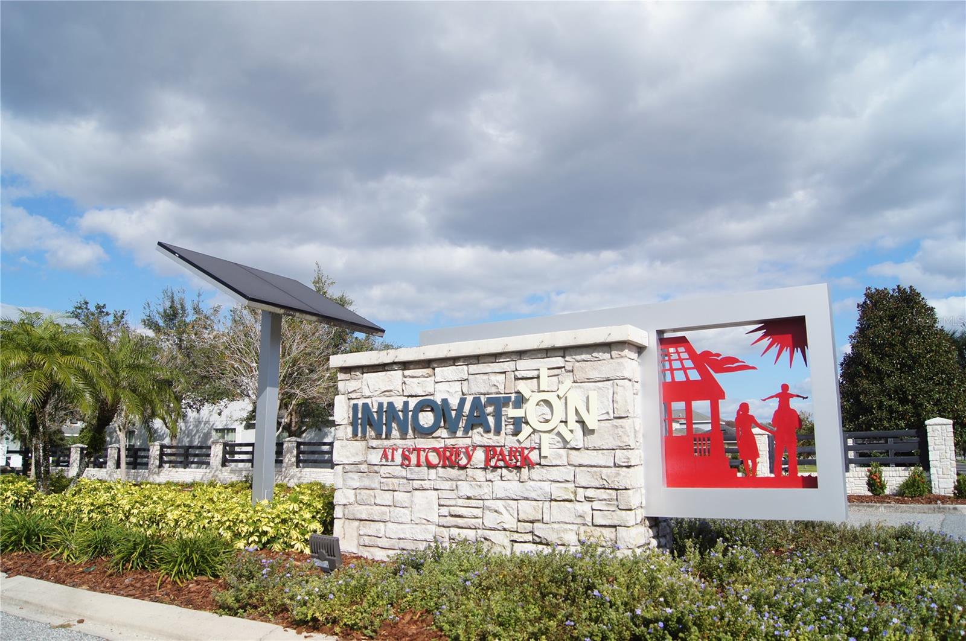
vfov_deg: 47.8
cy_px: 320
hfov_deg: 67.5
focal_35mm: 27
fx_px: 723
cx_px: 483
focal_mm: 18
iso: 100
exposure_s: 1/640
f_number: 5.6
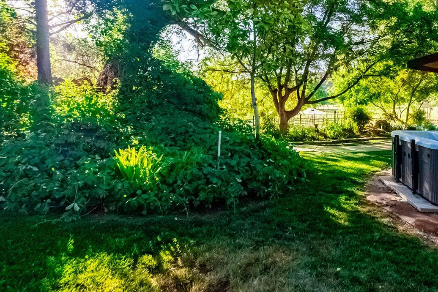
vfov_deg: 53.8
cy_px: 93
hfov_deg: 74.2
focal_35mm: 23
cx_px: 285
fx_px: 280
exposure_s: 1/4000
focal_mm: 10
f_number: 4
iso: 2500
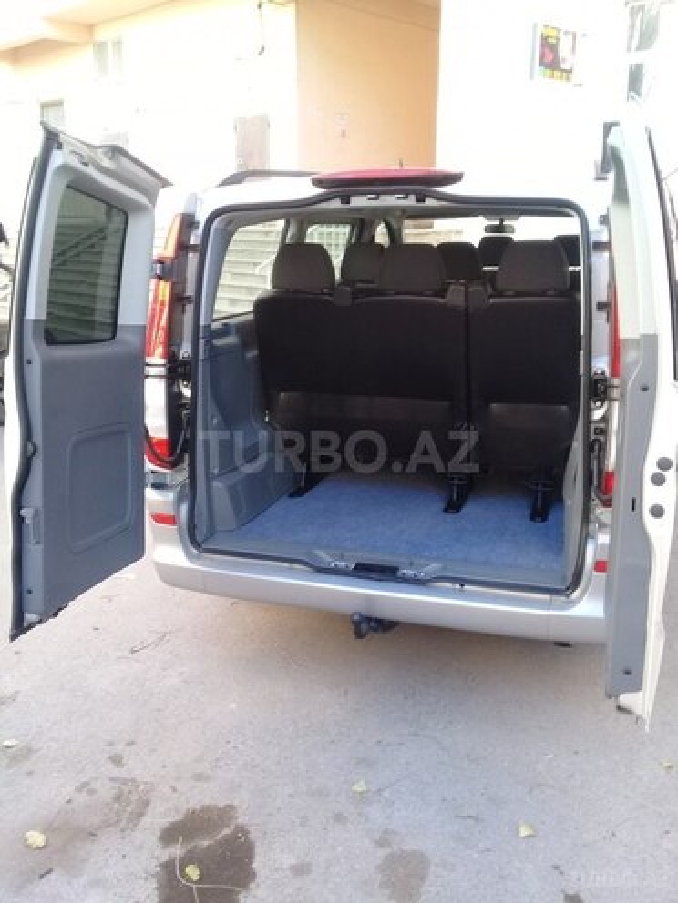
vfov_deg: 58.4
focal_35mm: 31
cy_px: 452
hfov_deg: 45.4
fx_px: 810
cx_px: 339
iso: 50
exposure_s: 1/33
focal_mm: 3.3
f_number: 2.2
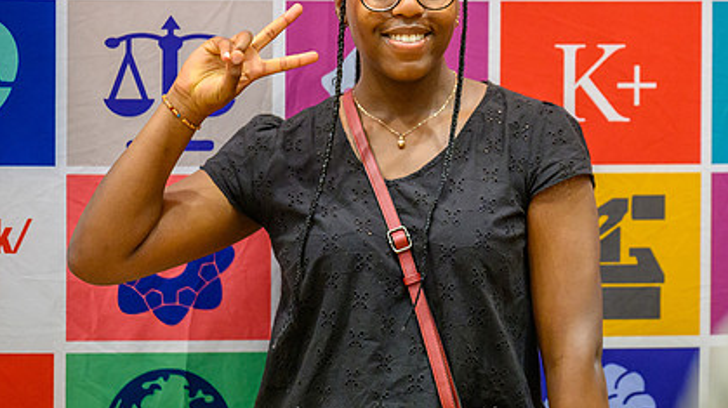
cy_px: 107
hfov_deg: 9.7
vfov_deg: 5.5
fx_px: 4282
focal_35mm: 222
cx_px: 500
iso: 8000
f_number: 2.8
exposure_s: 1/500
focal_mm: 150
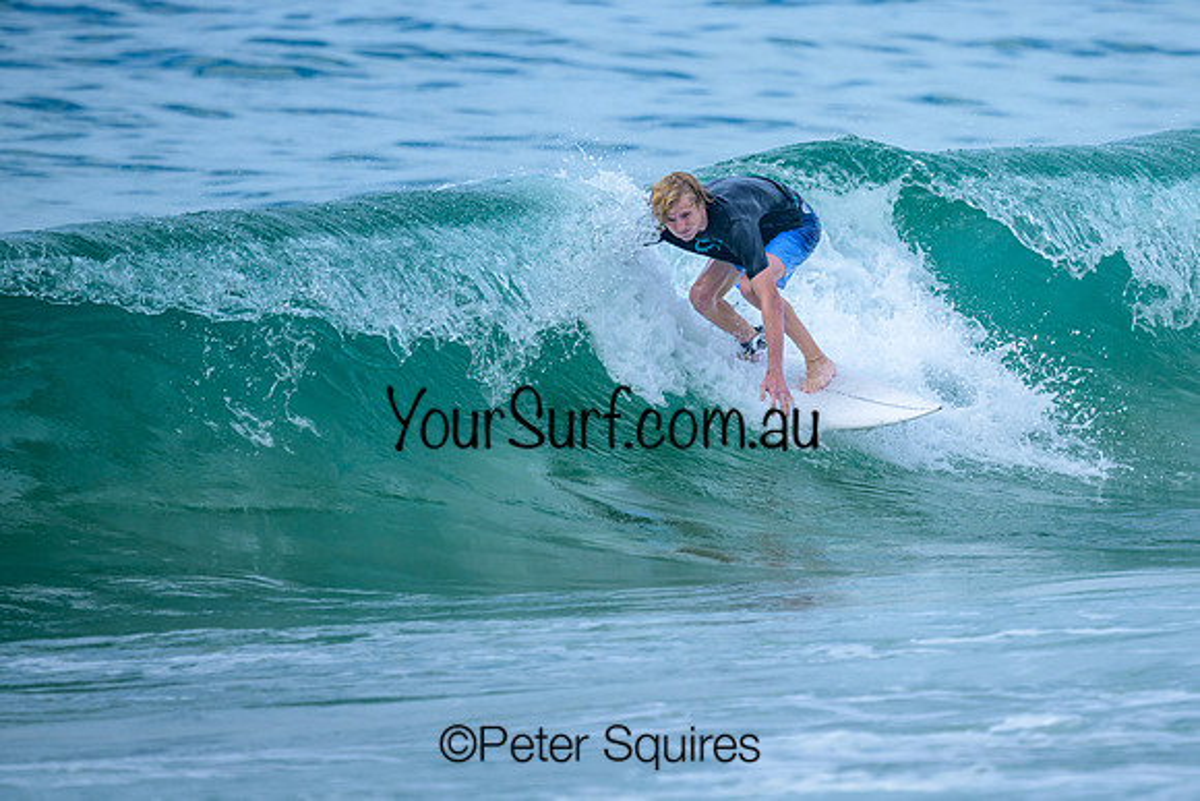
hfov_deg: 1.9
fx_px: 35774
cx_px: 749
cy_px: 268
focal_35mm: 1073
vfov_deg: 1.3
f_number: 6.3
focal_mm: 800
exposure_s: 1/3200
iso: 400
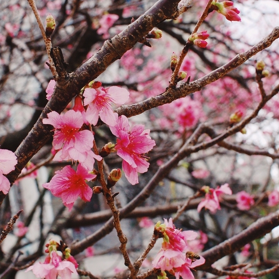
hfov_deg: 22.5
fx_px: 700
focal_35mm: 77
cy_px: 146
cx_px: 99
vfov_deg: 22.5
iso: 800
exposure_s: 1/500
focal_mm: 35
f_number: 11
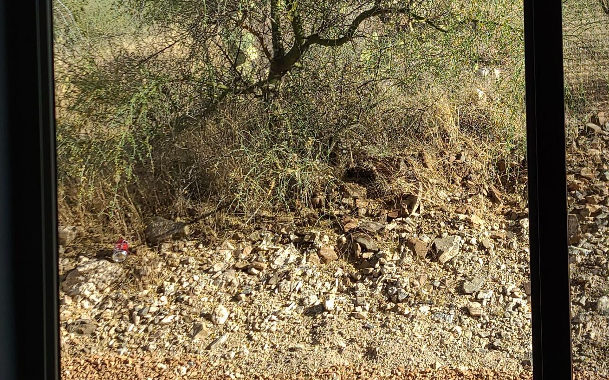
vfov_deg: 20.0
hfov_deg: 31.0
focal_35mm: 63
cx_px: 544
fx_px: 1046
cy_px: 0
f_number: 1.8
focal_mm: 5.4
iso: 40
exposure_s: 1/738
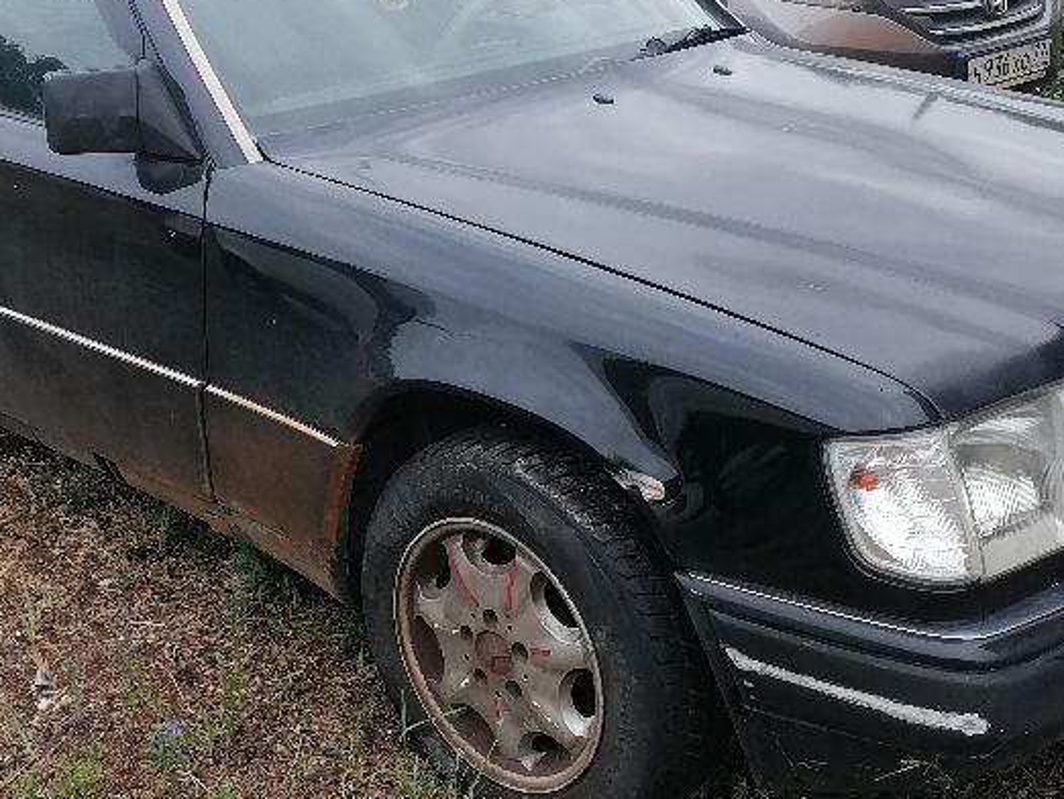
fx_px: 1568
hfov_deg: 37.5
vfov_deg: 28.6
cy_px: 344
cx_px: 487
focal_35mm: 51
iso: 50
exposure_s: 1/350
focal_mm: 4.25
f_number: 1.8
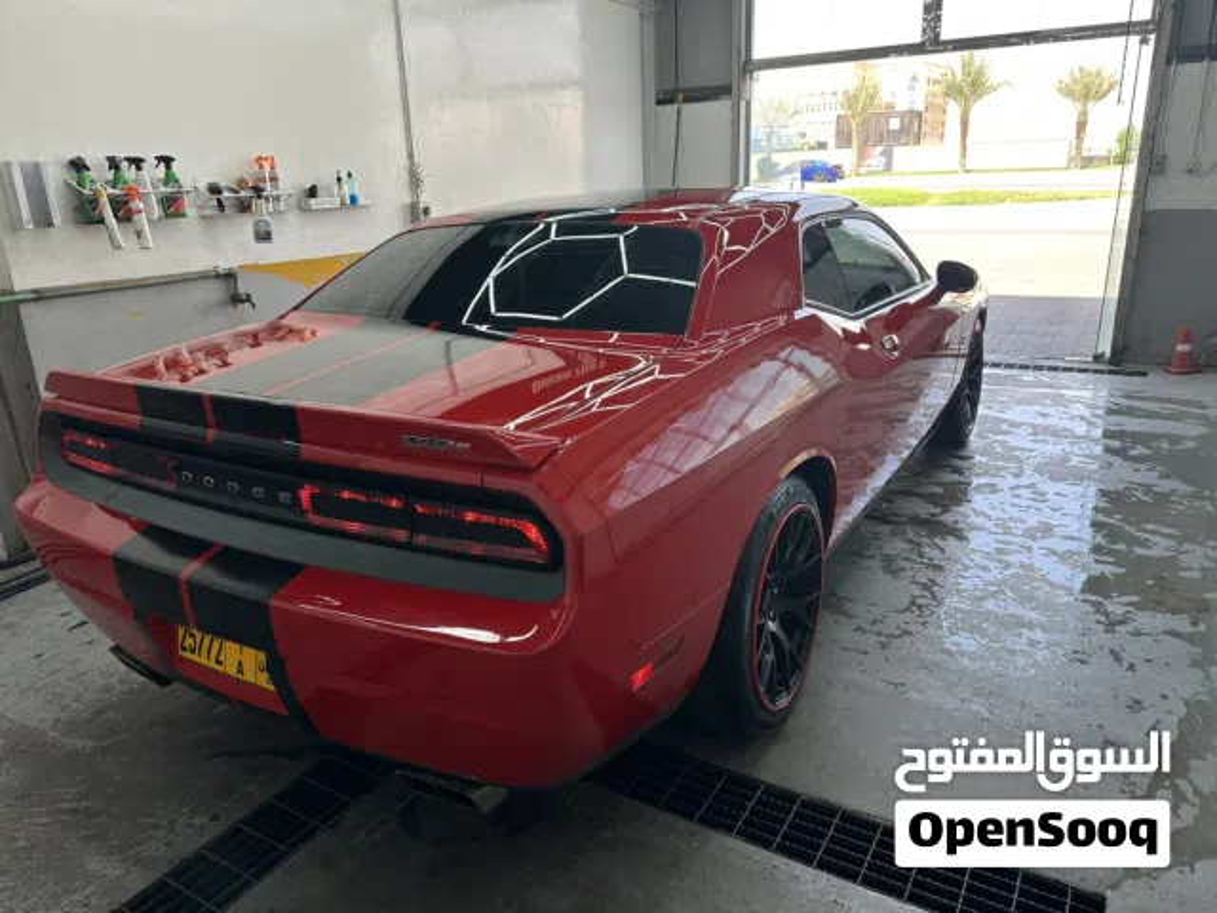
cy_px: 456
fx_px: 844
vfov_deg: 56.8
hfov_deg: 71.6
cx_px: 608
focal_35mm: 24
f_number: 1.78
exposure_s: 1/258
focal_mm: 6.86
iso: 80
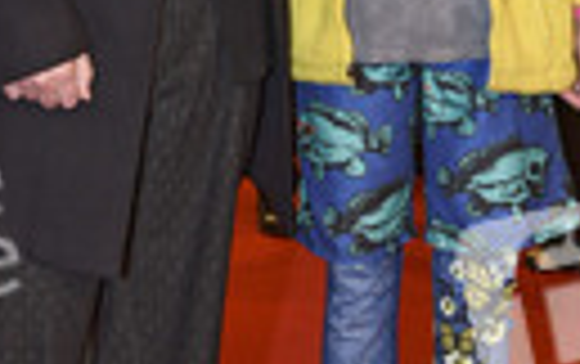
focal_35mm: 126
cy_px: 45
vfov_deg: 10.4
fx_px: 1994
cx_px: 279
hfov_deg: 16.5
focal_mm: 40
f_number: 5.6
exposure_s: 1/125
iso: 800
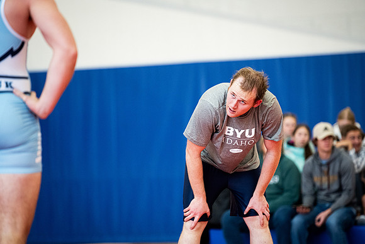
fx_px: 1891
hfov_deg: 11.0
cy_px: 122
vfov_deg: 7.4
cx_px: 182
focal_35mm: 186
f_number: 2.8
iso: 2500
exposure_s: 1/640
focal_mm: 185
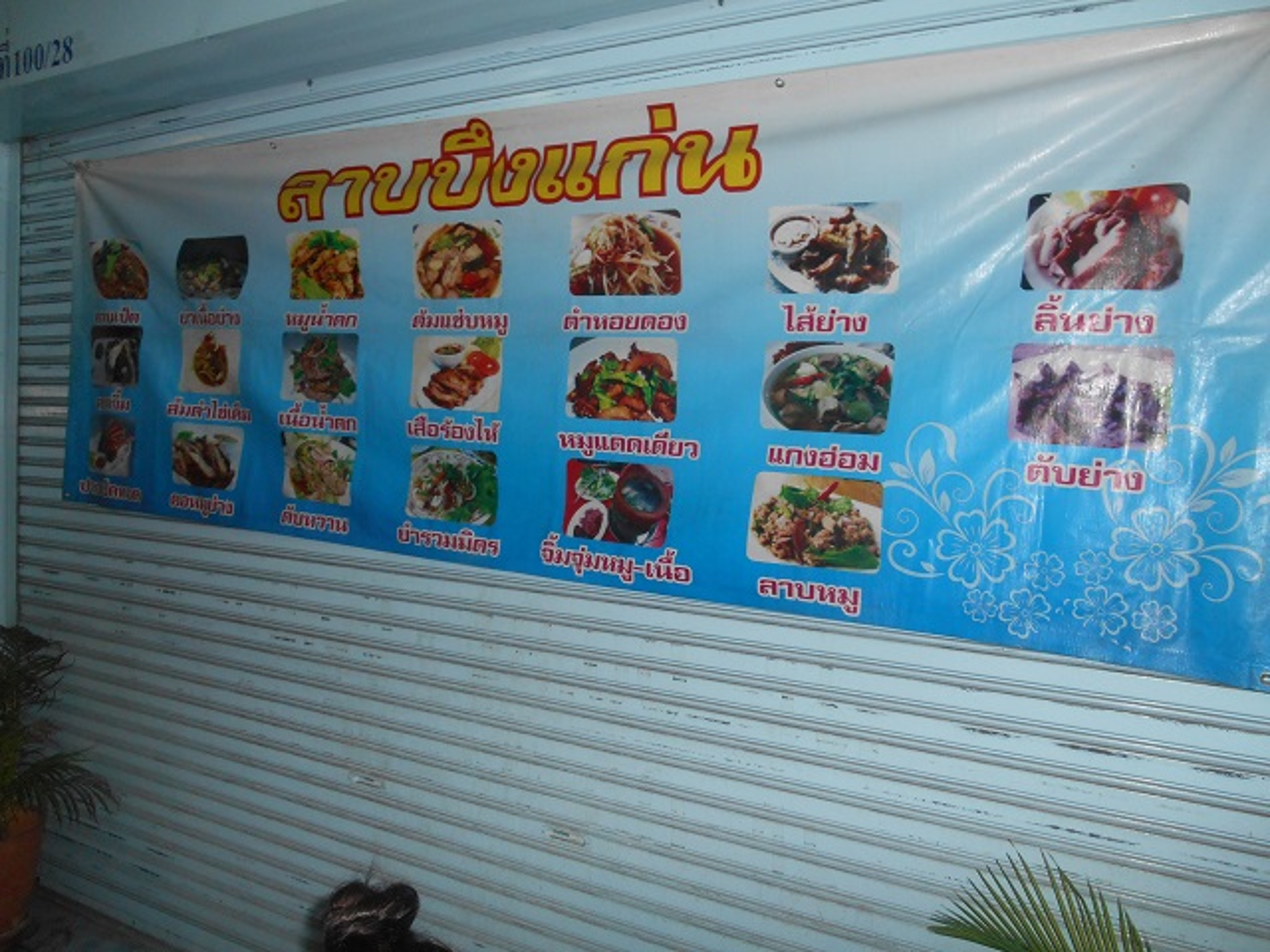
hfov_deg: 67.3
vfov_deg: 53.1
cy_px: 476
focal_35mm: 26
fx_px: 954
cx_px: 635
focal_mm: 4.7
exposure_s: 1/25
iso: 220
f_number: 3.4
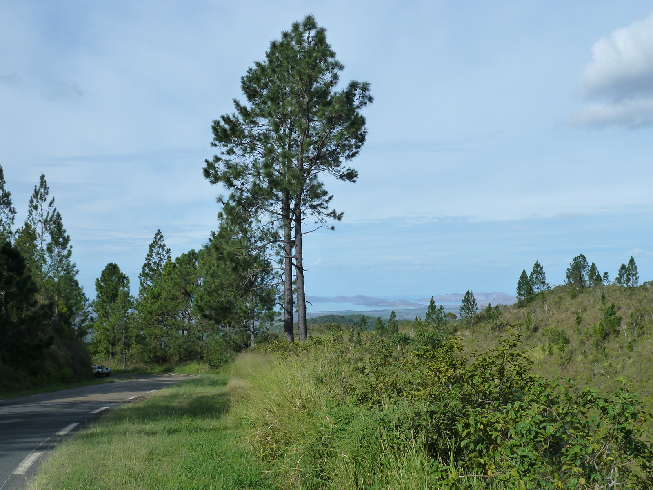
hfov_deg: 42.9
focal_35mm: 44
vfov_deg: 32.9
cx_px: 326
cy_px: 245
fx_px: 830
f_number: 5.6
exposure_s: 1/400
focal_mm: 7.3
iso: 125
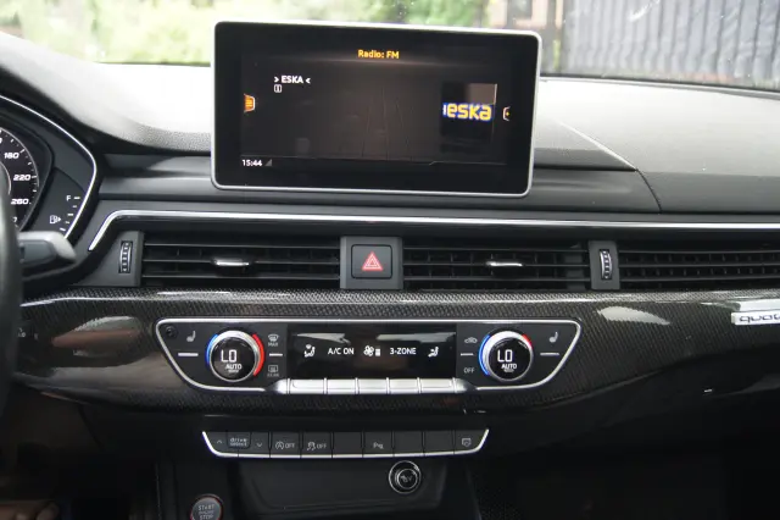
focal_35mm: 36
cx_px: 390
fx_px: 780
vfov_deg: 36.8
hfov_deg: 53.2
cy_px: 260
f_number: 4
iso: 400
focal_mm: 24
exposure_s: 1/40
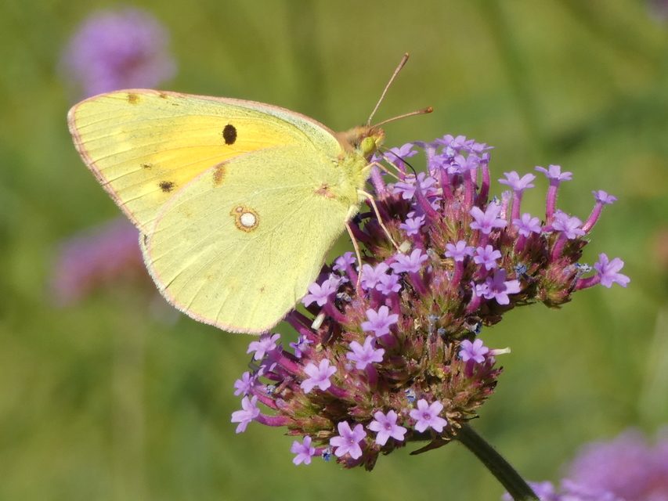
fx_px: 3648
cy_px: 250
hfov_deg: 10.5
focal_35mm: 189
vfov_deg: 7.9
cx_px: 334
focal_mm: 33.9
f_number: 5.5
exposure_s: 1/160
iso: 80
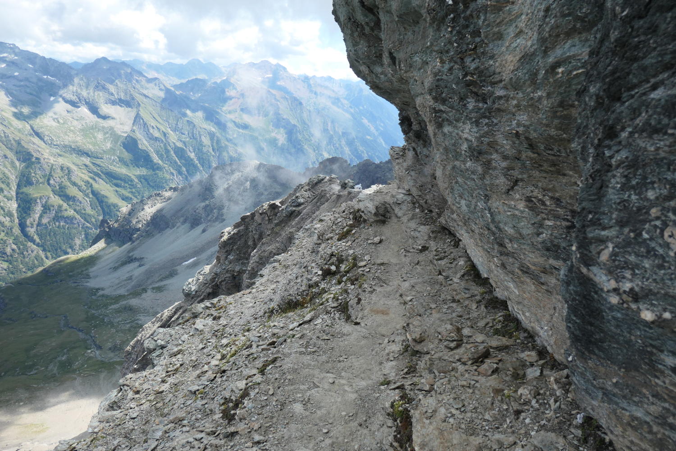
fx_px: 451
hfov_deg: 73.7
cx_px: 338
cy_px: 226
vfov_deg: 53.1
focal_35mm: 24
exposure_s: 1/1000
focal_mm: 8.8
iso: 200
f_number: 3.5
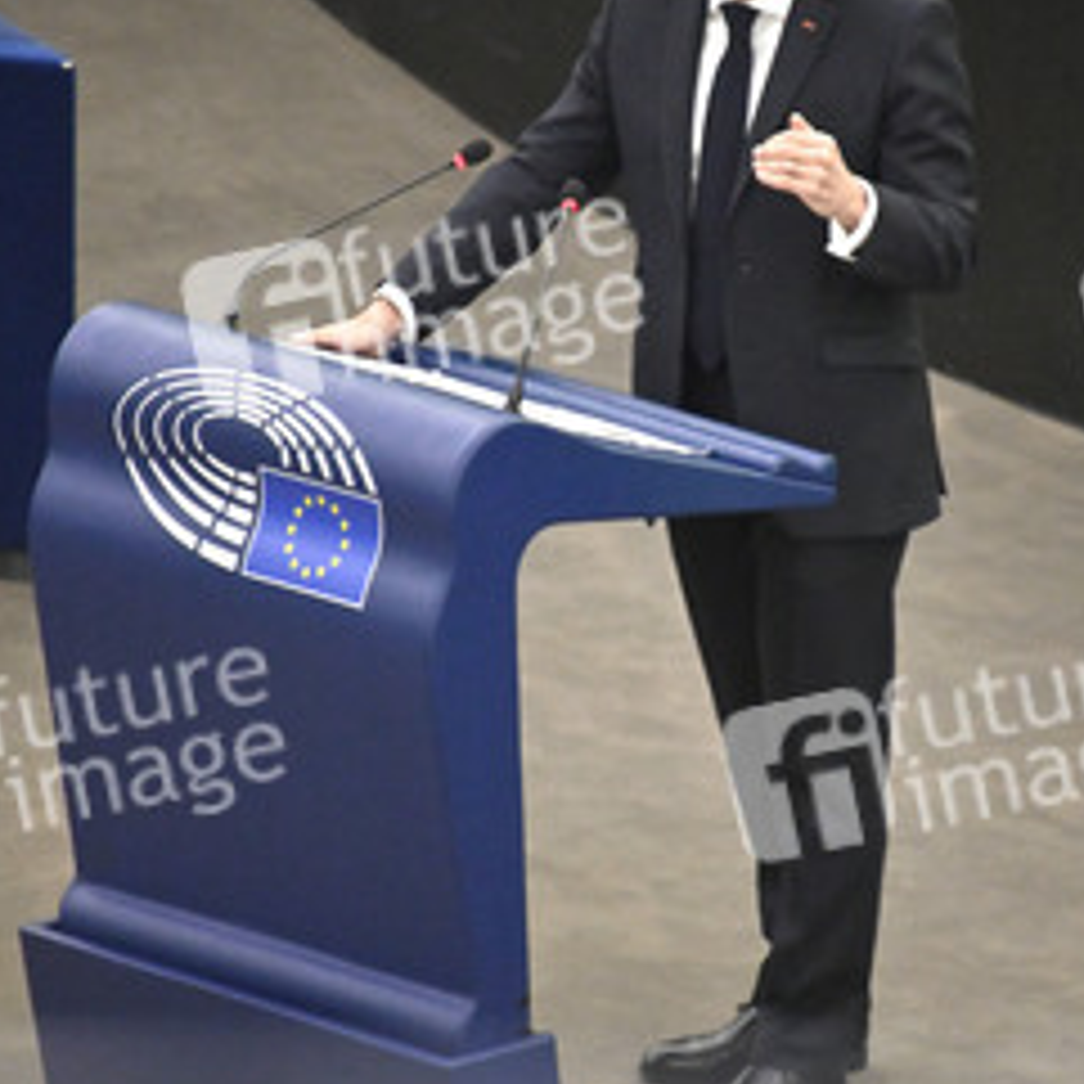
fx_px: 24977
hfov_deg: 2.5
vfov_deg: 2.5
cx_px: 544
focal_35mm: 705
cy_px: 531
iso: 5000
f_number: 6.3
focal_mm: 500
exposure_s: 1/500
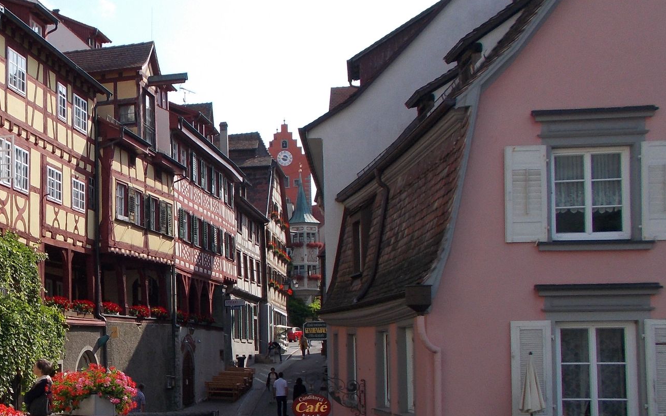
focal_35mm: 59
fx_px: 1071
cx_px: 68
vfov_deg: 21.8
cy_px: 312
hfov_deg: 32.8
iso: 80
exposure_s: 1/125
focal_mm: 5.3
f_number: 8.6
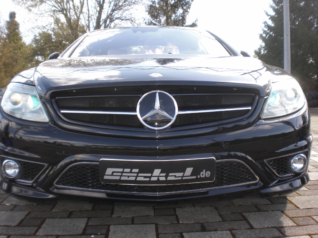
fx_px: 349
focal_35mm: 38
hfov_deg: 49.0
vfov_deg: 37.7
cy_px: 119
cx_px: 159
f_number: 3.1
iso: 64
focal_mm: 6.3
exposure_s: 1/160
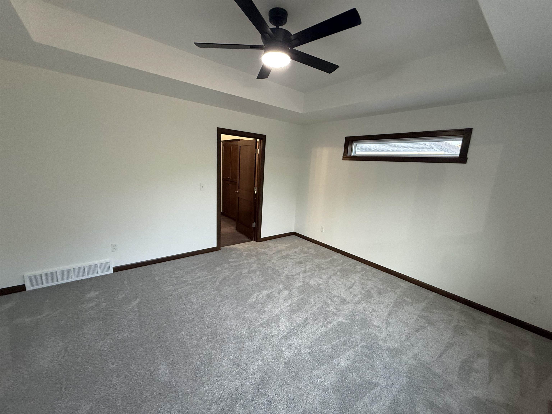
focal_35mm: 14
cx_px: 276
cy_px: 207
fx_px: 223
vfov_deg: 85.7
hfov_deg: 102.1
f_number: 2.2
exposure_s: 1/120
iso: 320
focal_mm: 2.22
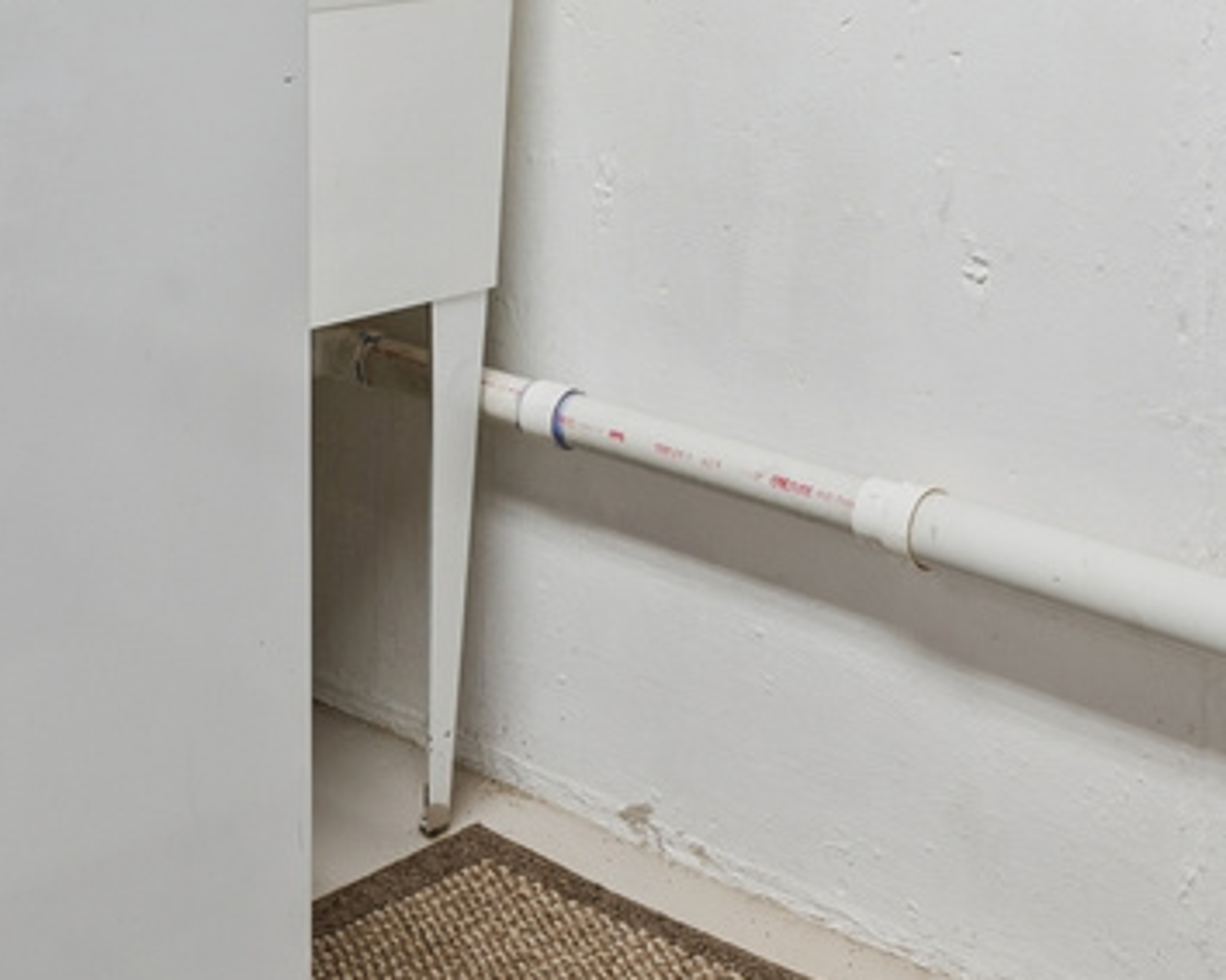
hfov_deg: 25.7
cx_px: 263
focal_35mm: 73
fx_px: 2648
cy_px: -343
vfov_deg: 19.2
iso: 200
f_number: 9.5
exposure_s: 1/30
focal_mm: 17
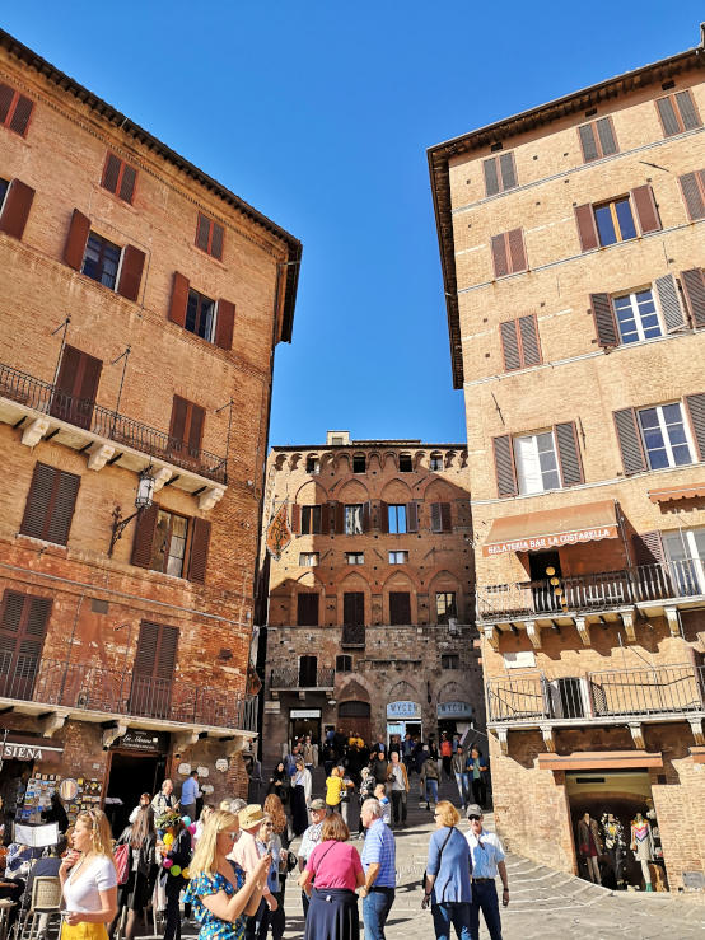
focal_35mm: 27
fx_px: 733
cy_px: 470
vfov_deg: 65.3
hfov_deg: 51.3
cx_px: 352
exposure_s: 1/2119
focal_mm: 3.95
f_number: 1.8
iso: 50
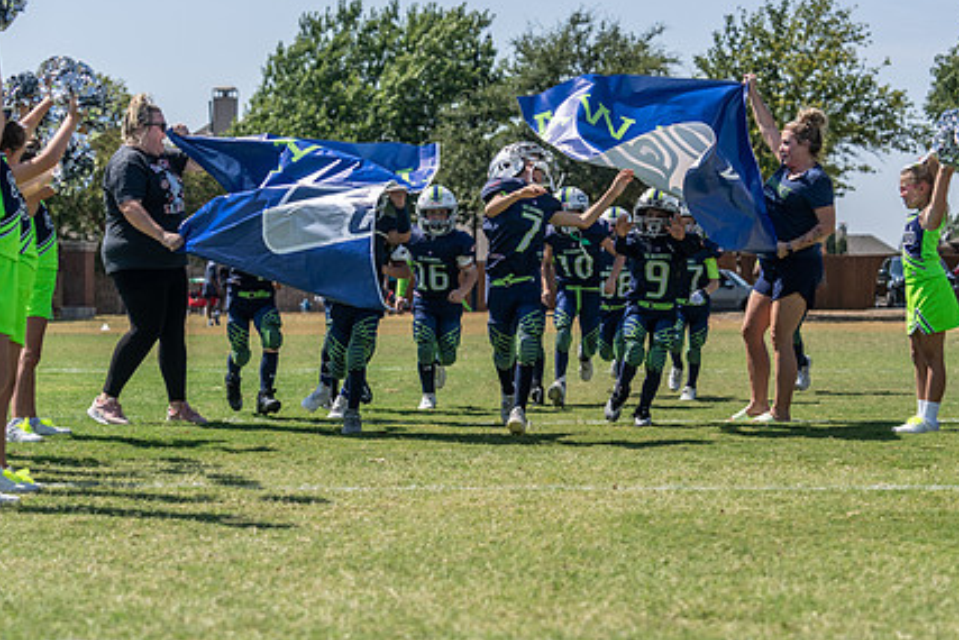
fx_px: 2531
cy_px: 275
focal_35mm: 95
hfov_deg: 21.5
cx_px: 492
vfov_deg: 14.4
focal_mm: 70
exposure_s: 1/1250
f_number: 4
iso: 100
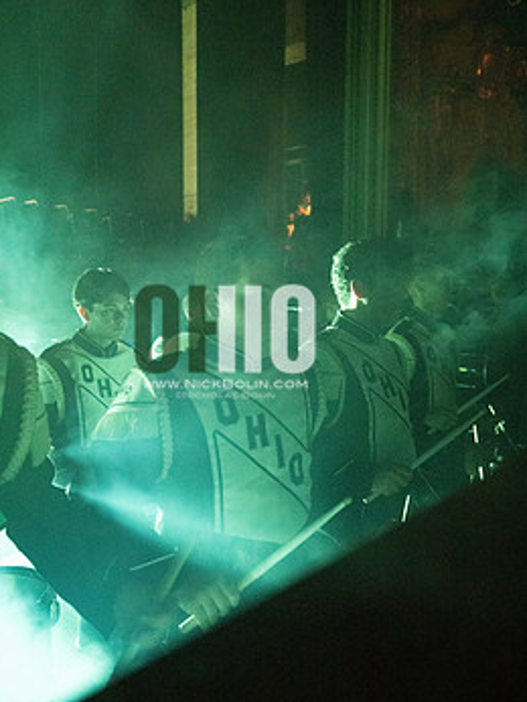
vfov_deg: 59.9
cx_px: 225
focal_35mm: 30
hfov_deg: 46.7
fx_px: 608
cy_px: 341
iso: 25600
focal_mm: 24
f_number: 2.8
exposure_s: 1/500
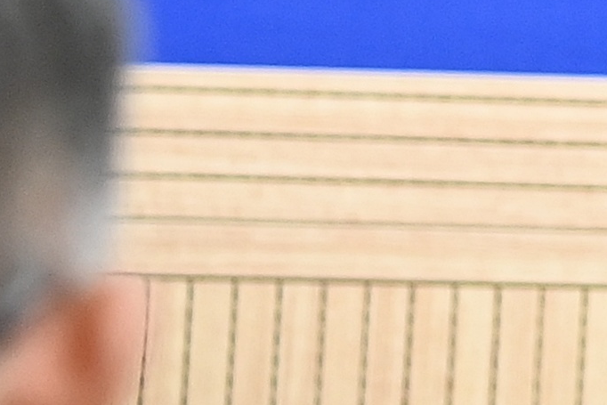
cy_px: -339
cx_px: 1370
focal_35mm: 333
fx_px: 5616
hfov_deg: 6.0
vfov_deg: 4.1
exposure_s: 1/250
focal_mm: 44
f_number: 2.8
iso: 2500
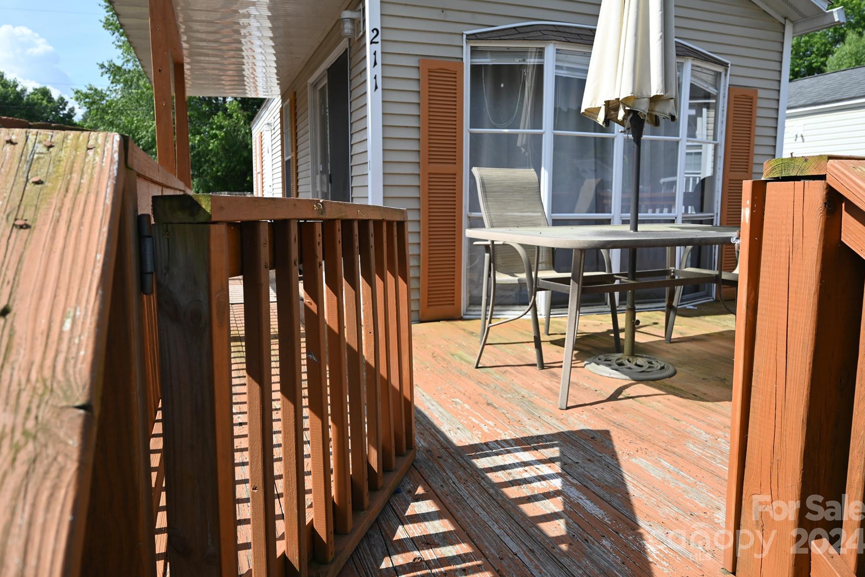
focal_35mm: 25
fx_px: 601
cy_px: 277
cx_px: 447
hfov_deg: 71.5
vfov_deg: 51.3
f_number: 6.3
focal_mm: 24
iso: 100
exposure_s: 1/320
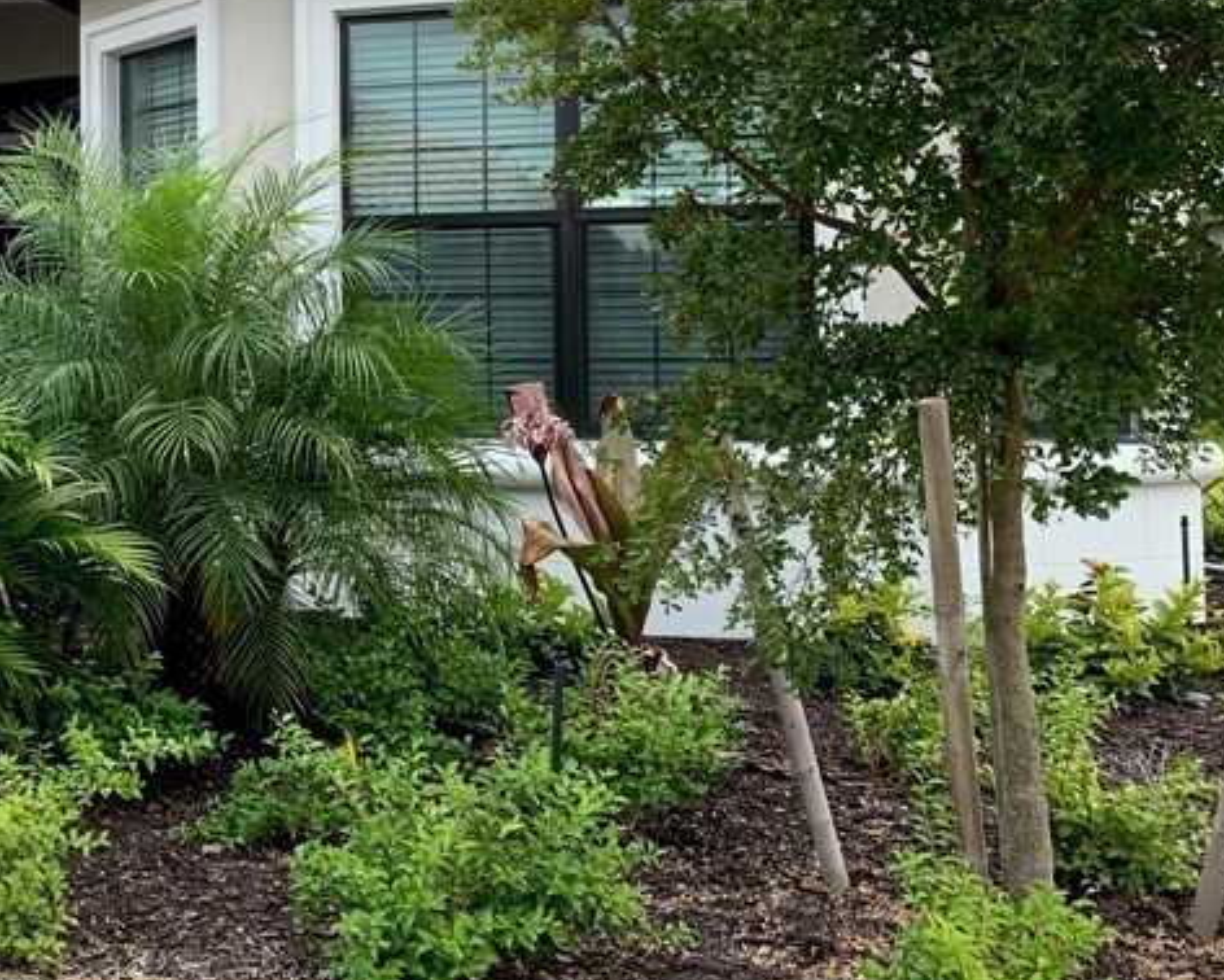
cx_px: 39
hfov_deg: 31.9
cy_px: 314
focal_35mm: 55
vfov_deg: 27.4
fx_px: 1993
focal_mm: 4.25
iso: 25
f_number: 1.8
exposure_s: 1/122
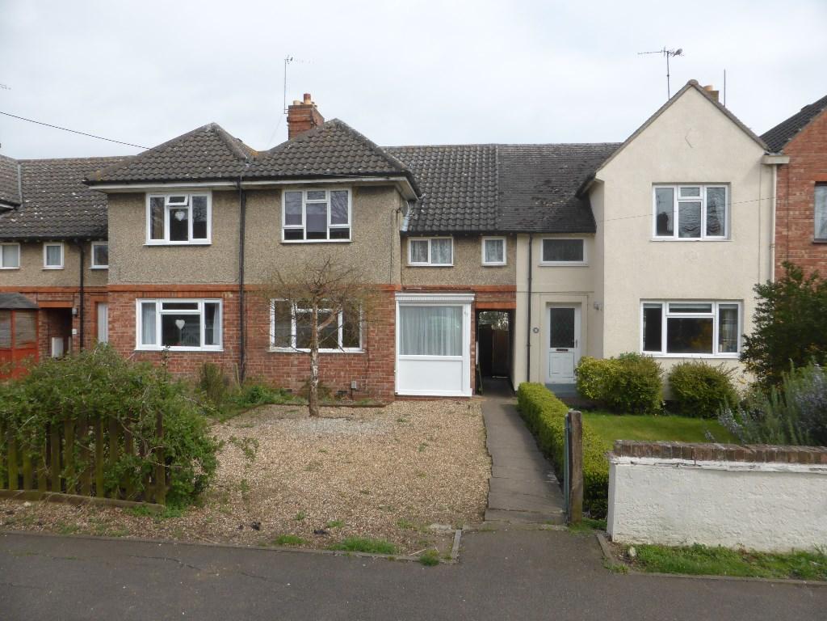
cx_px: 414
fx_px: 573
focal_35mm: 24
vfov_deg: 56.8
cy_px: 310
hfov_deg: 71.6
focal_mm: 4.3
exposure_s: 1/1000
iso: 100
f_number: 3.3
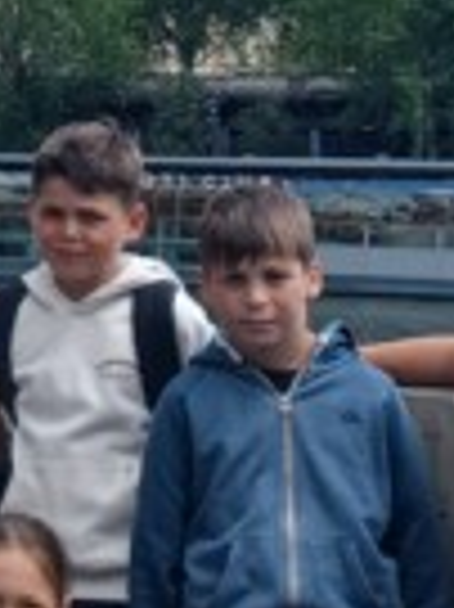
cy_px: 54
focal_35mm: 142
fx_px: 2487
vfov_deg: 13.8
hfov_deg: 9.8
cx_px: -409
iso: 32
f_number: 1.8
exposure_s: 1/493
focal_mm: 4.6
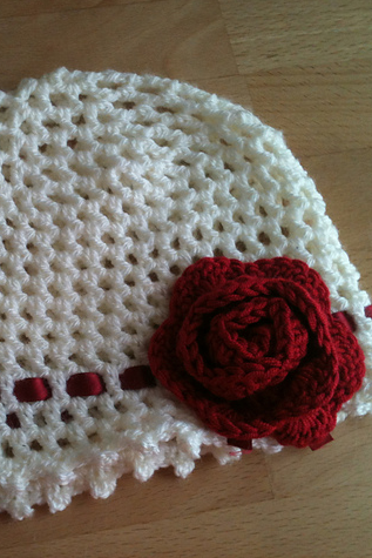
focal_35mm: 49
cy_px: 277
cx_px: 87
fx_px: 759
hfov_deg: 27.1
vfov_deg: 40.3
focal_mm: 3.85
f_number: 2.8
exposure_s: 1/40
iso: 64
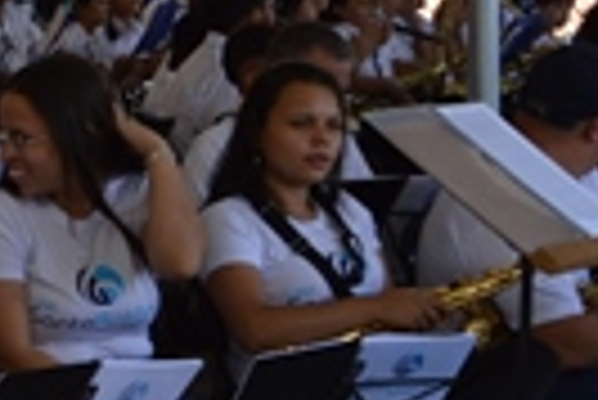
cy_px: 252
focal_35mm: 162
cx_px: -818
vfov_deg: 8.5
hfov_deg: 10.8
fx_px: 2694
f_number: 5.6
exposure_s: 1/125
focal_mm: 18
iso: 200
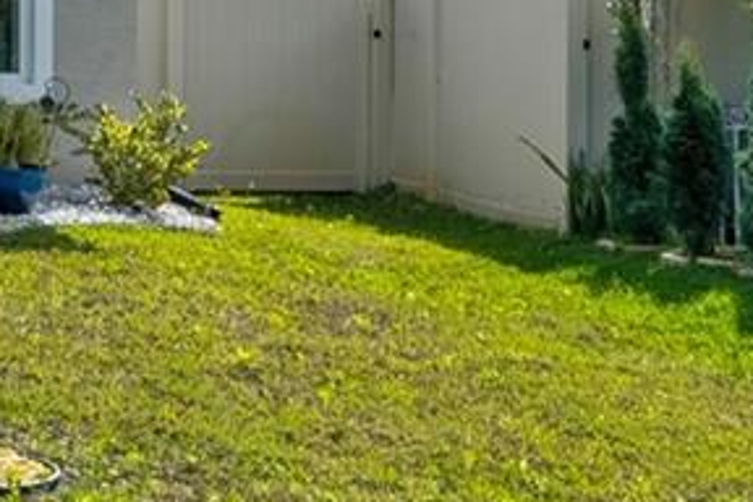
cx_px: -1279
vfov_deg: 15.0
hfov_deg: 13.0
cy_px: -29
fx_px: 1861
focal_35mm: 89
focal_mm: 16
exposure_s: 1/6400
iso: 100
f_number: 9
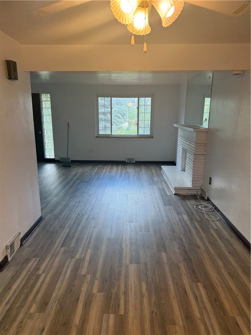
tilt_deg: -11.9
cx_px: 126
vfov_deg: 71.6
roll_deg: -1.2
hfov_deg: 56.8
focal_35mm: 24
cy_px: 168
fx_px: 232
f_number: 1.78
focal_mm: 6.76
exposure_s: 1/120
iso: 80
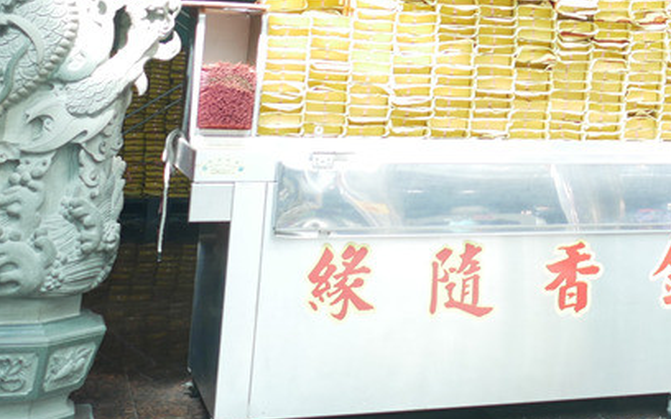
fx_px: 1426
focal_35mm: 78
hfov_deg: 24.9
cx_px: 712
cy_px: -166
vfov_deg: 15.7
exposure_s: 1/125
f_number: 2
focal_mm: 15
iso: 200
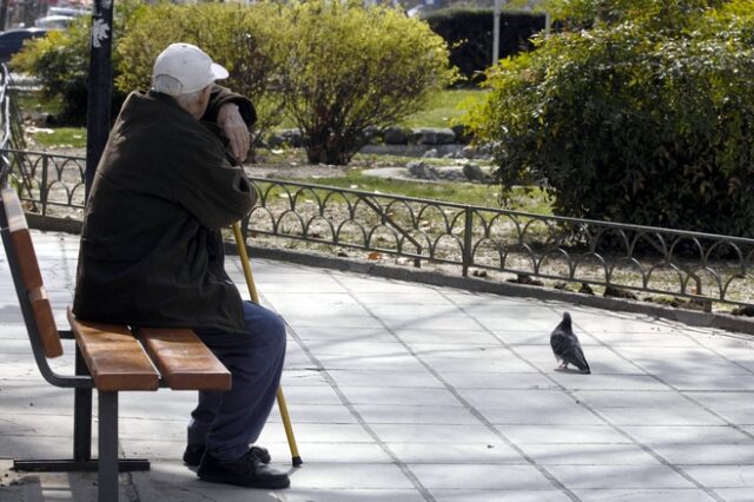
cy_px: 251
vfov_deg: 9.9
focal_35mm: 138
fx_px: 2889
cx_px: 377
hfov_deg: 14.9
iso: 100
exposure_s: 1/200
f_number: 7.6
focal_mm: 92
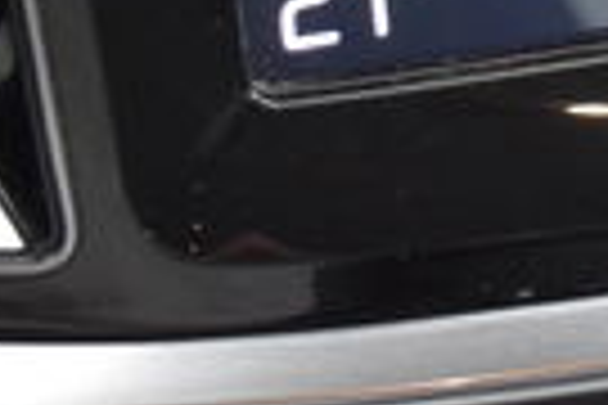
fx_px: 4137
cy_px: -506
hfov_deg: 8.3
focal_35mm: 245
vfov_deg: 5.4
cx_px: 811
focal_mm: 22
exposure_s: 1/60
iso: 1000
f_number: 3.5
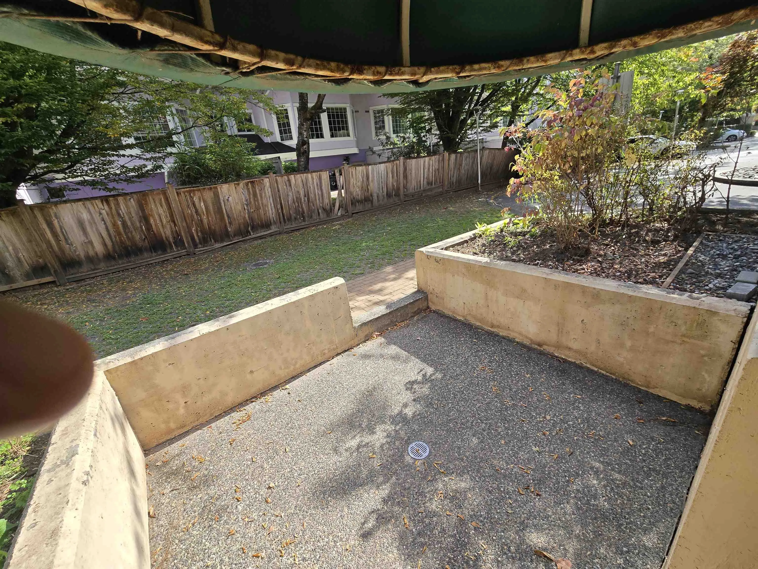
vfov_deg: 89.9
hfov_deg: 106.2
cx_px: 379
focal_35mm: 13
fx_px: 285
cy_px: 284
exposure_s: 1/598
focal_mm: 2.2
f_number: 2.2
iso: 50
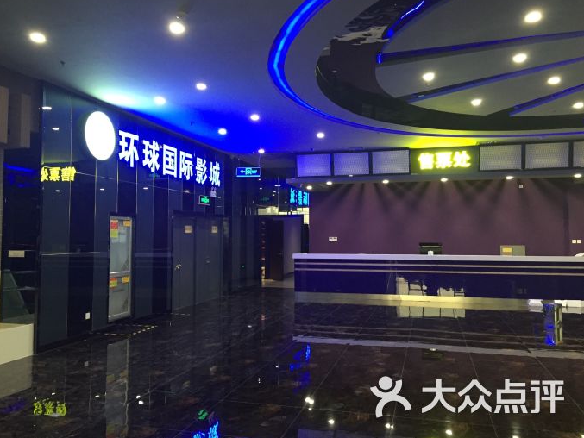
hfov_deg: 59.9
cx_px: 285
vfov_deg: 46.8
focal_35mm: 30
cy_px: 215
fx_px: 506
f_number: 2.2
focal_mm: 4.15
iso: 200
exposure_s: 1/33
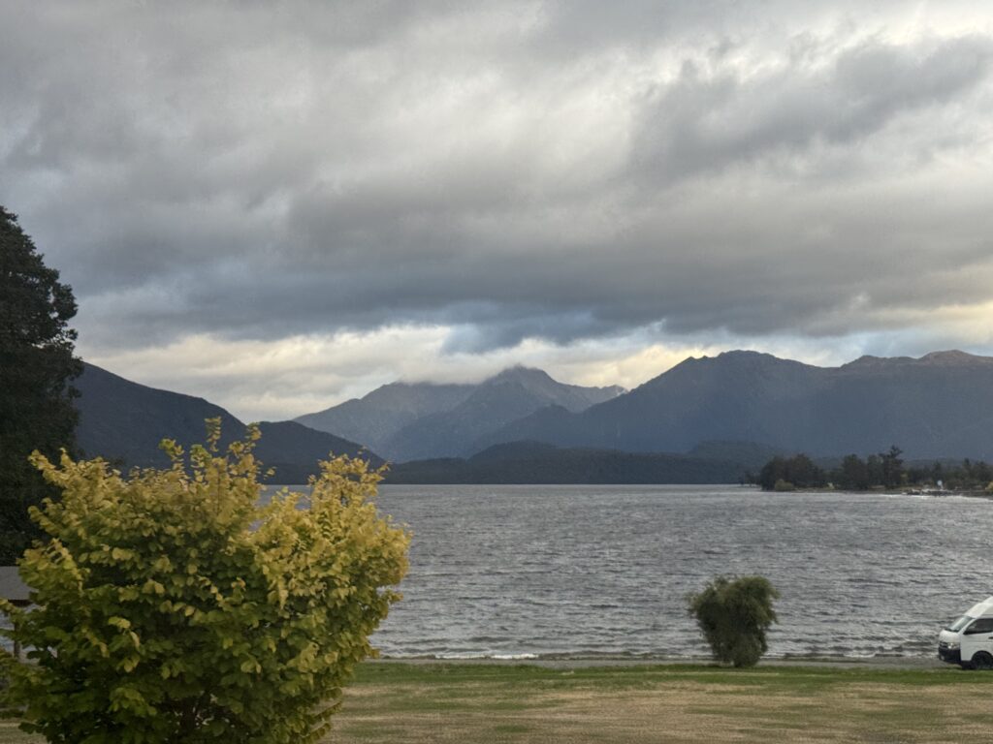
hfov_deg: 39.7
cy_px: 372
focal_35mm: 48
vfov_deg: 30.3
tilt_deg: +5.5
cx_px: 496
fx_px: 1377
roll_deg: +0.9
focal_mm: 6.76
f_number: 1.78
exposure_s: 1/336
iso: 64
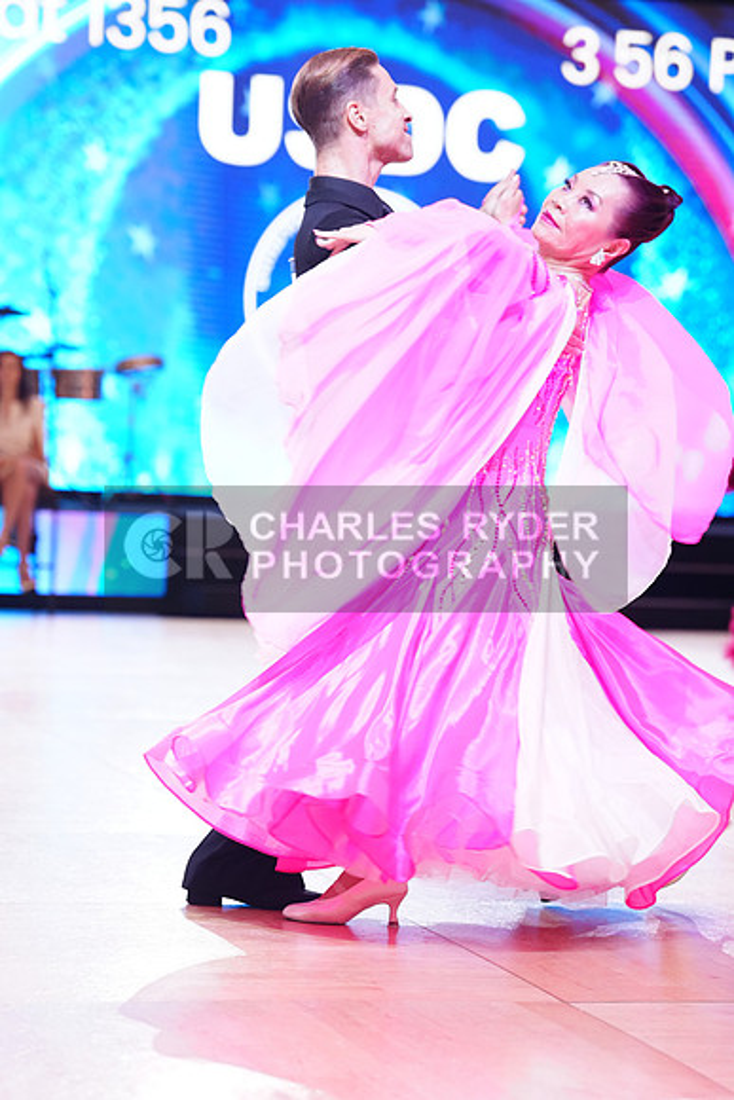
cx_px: 367
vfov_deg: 20.0
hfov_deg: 13.4
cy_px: 550
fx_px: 3117
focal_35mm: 102
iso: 2000
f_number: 3.5
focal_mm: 102
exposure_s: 1/250
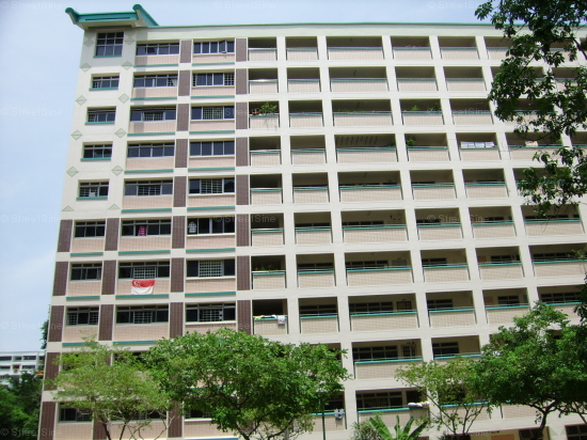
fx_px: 593
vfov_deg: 40.7
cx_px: 294
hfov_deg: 52.6
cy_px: 220
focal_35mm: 35
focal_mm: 5.95
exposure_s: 1/500
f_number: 5.8
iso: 50
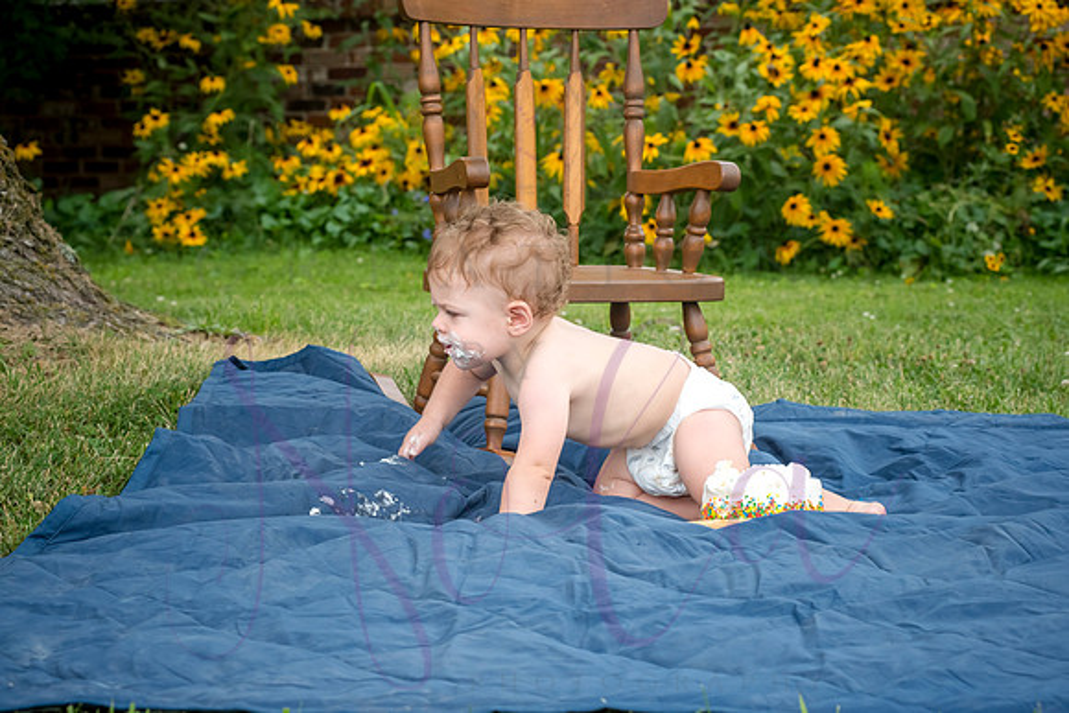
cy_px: 358
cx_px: 547
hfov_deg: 24.0
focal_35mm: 85
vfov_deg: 16.2
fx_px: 2511
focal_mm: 80
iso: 500
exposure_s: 1/320
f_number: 9
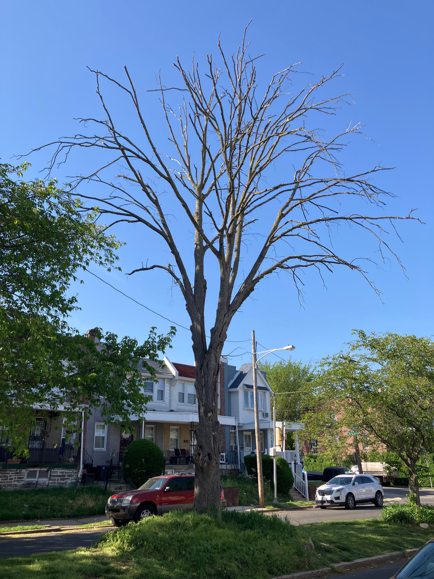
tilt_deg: +21.4
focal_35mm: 28
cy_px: 290
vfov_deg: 63.4
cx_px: 217
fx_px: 468
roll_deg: +0.3
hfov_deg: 49.7
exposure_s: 1/1245
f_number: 1.8
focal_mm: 3.99
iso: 32
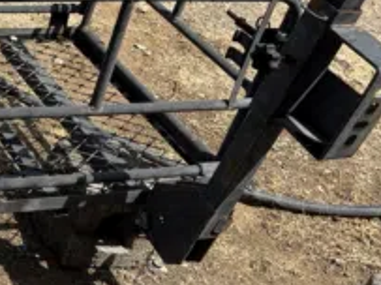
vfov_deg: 17.6
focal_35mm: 82
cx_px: -154
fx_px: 902
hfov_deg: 21.0
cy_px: 9
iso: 50
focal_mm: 5.96
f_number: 1.6
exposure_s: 1/2985
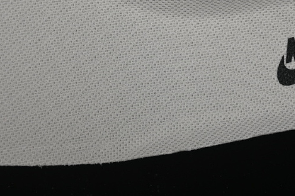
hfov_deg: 16.9
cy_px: 57
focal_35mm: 121
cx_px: 157
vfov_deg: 11.3
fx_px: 991
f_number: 6.3
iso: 160
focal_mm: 50
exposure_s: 1/50
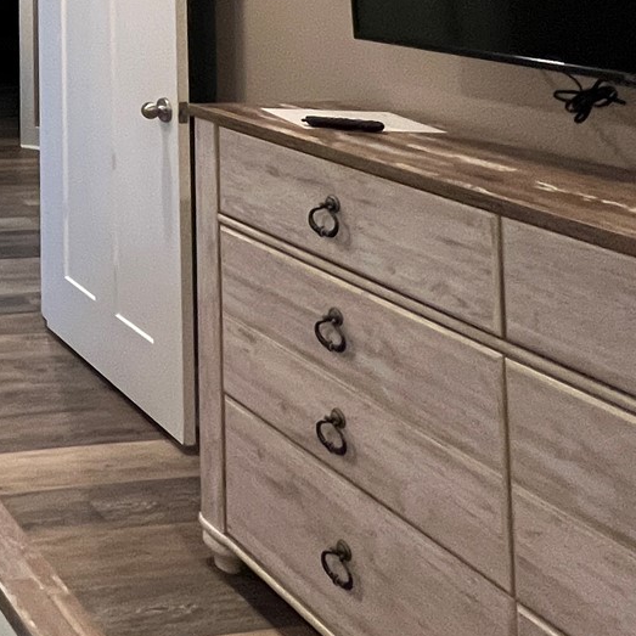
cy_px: -145
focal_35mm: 45
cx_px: -278
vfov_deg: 31.1
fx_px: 935
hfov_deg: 27.8
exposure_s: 1/60
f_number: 1.8
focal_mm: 1.57
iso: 320
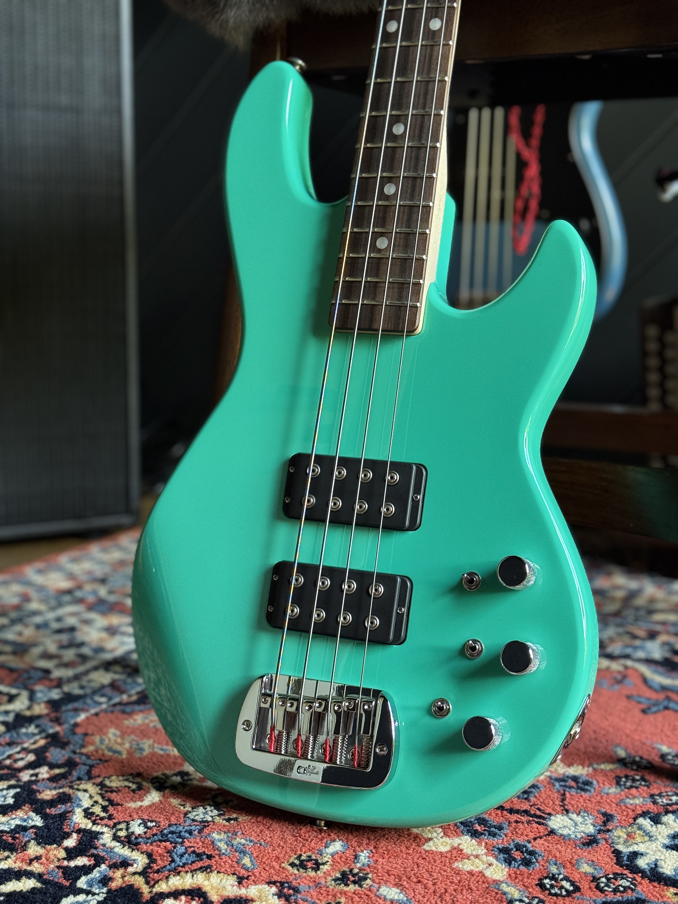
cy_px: 452
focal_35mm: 48
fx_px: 1254
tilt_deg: -8.0
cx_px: 339
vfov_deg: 39.7
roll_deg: -0.3
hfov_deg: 30.3
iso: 250
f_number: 1.78
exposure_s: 1/60
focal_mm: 6.76
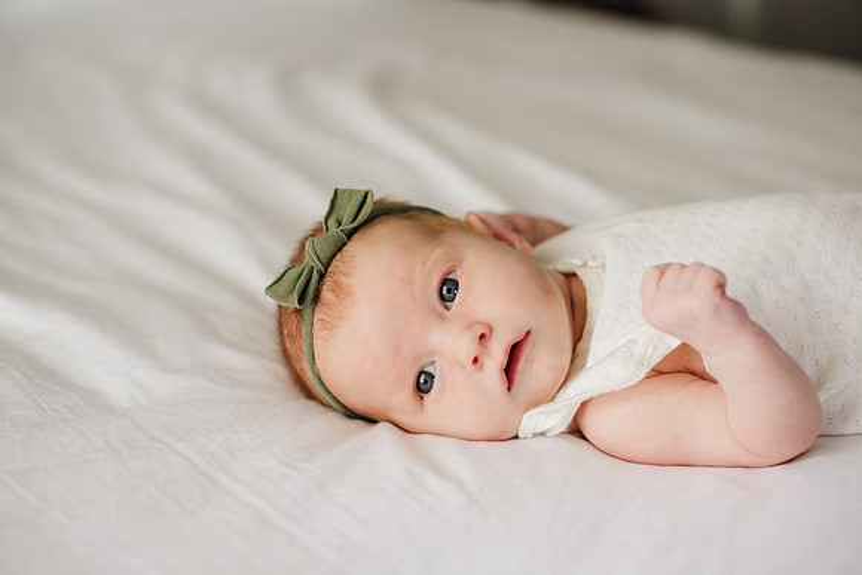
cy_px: 288
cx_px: 431
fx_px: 1197
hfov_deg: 39.6
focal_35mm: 50
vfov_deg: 27.0
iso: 500
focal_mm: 50
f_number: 2.5
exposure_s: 1/160
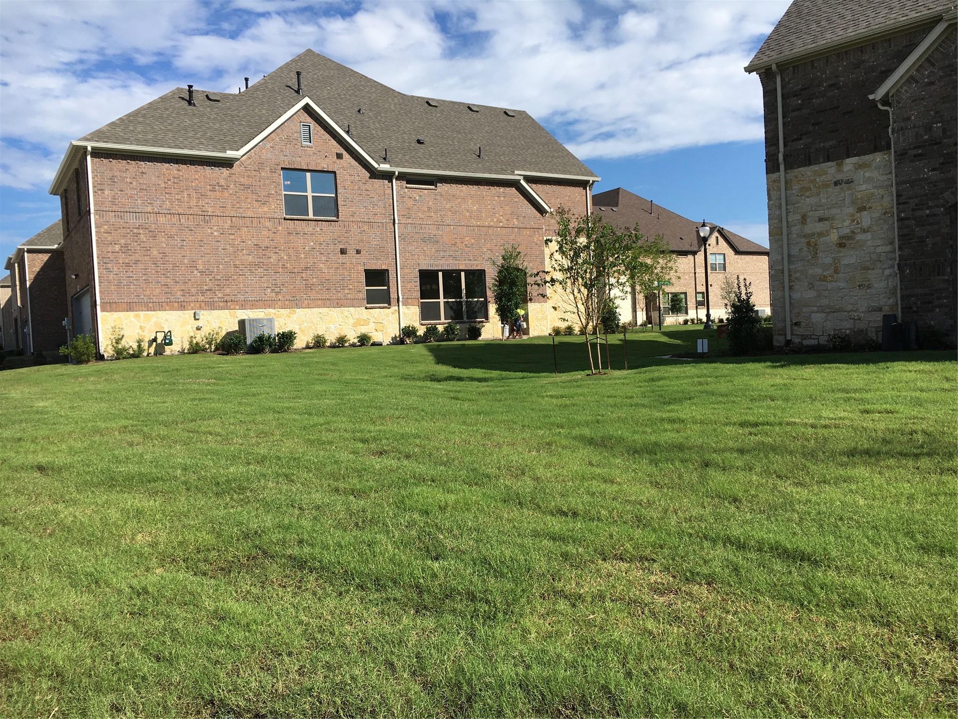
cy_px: 360
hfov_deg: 61.7
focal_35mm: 29
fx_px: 803
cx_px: 479
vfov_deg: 48.2
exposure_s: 1/2262
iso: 25
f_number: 2.2
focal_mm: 4.15
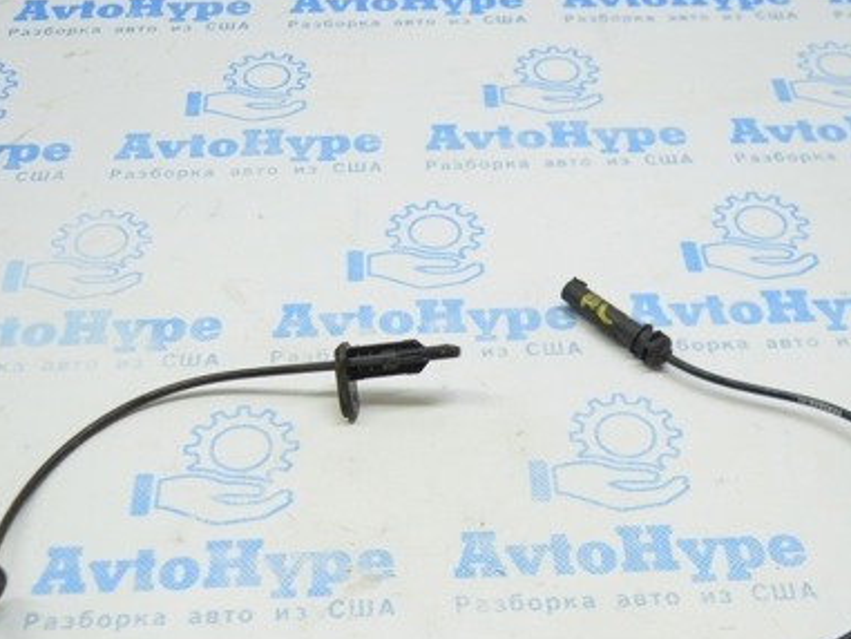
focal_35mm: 51
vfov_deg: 28.4
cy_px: 461
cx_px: 424
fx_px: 1249
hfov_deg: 37.6
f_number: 3.8
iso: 400
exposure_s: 1/40
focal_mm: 21
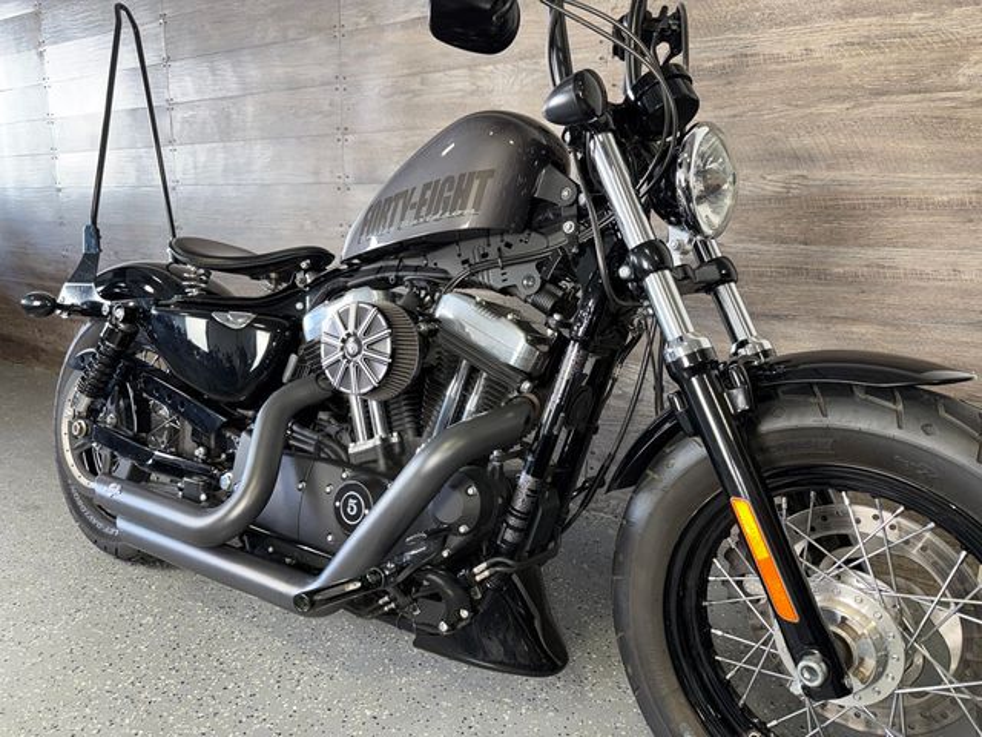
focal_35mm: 24
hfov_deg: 71.6
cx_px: 491
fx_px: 681
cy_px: 368
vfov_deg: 56.8
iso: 64
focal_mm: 6.76
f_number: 1.78
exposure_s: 1/23
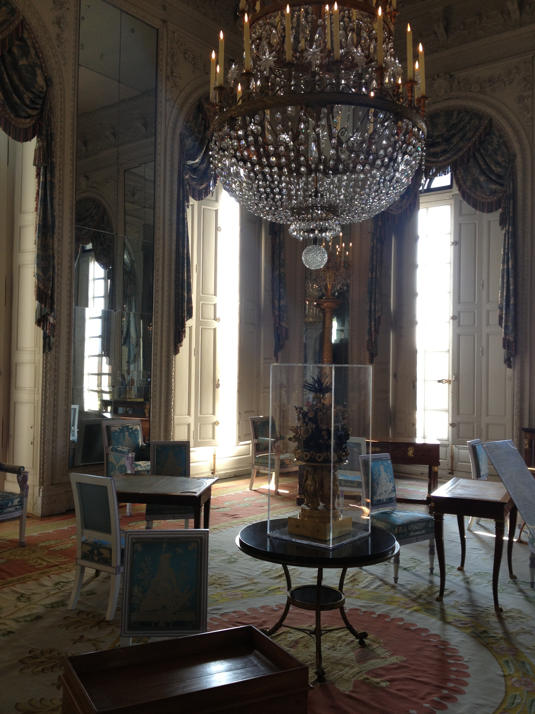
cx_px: 268
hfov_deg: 40.7
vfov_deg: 52.6
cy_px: 357
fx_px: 721
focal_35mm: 35
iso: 50
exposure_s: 1/30
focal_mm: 4.28
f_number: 2.4
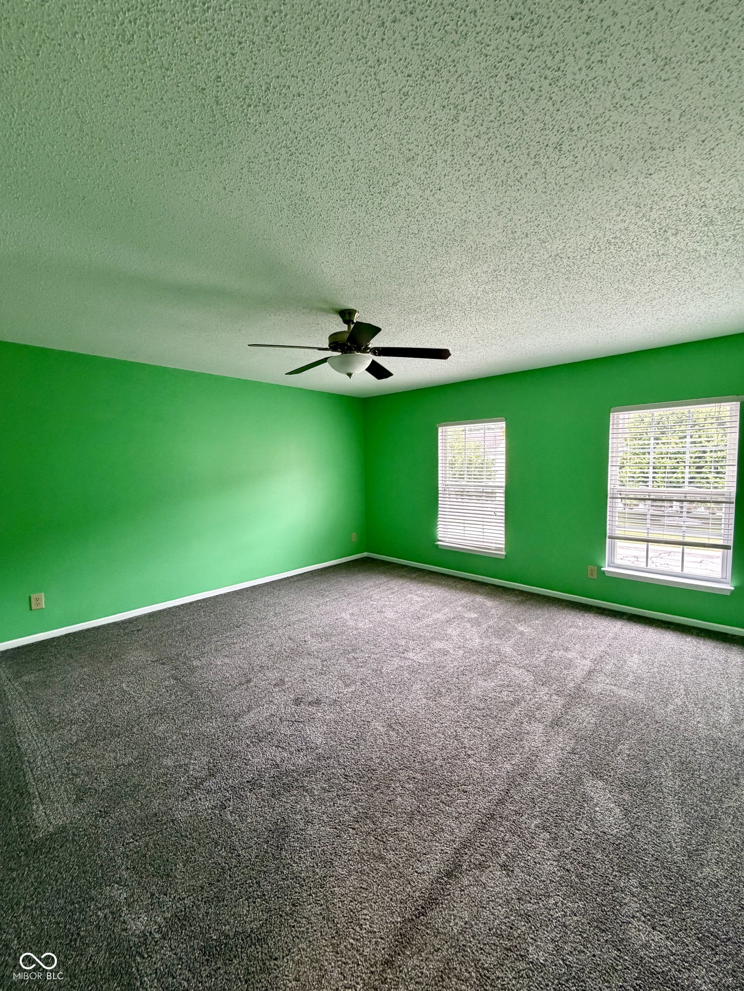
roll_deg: -0.1
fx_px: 401
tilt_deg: -4.2
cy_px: 496
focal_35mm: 14
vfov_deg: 102.1
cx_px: 372
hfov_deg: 85.7
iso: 320
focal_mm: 2.22
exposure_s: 1/60
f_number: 2.2
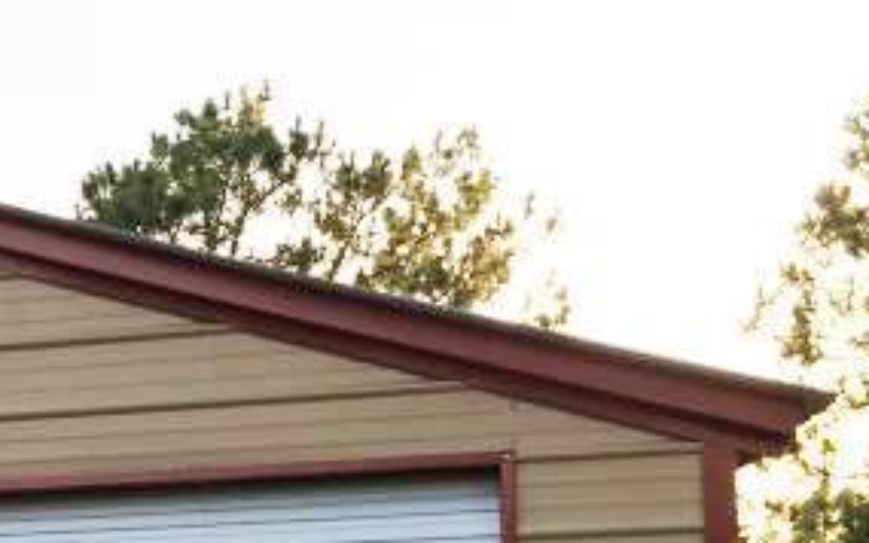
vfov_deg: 17.7
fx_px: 1634
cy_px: 708
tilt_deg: +3.9
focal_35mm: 69
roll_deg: +2.0
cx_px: -76
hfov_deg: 27.4
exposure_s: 1/120
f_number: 2.2
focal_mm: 4.15
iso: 32
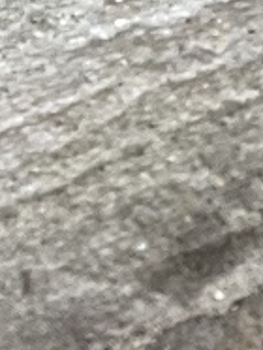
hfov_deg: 7.0
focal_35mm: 187
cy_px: 975
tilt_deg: -73.3
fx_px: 1890
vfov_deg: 9.0
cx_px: 838
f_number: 1.8
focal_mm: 3
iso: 64
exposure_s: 1/120
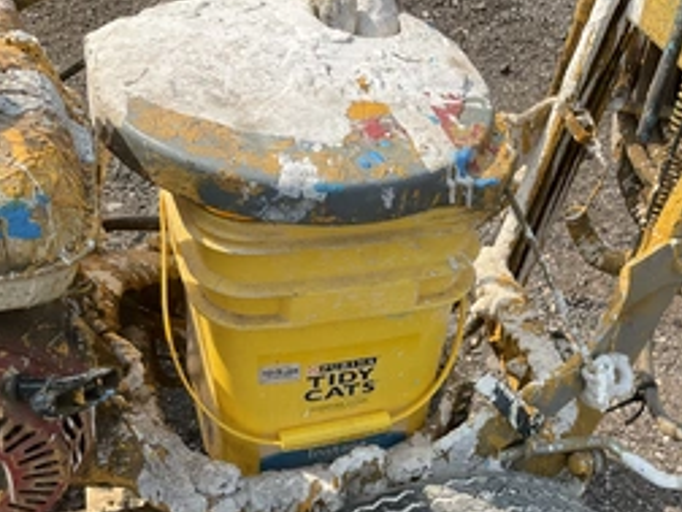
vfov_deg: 31.1
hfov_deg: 40.8
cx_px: 441
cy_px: 363
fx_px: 906
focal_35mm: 46
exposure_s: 1/869
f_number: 1.8
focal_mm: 3
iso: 25
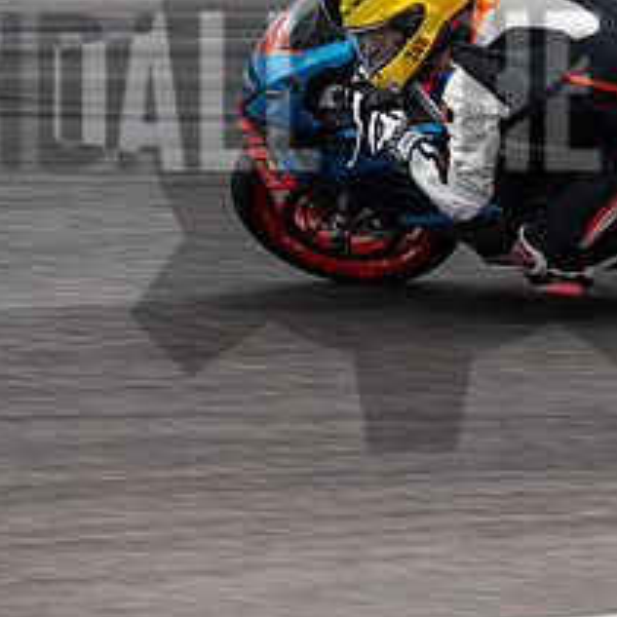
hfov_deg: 4.0
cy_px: 95
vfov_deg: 4.0
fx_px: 8752
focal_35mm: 434
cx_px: 412
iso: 160
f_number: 4
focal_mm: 124.3
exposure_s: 1/250
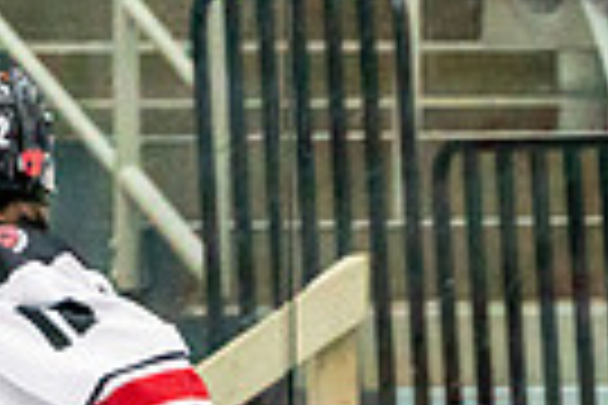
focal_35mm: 1163
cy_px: 1045
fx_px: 19640
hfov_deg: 1.8
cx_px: 473
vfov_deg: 1.2
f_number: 2.8
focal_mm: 200
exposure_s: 1/1250
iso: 3200
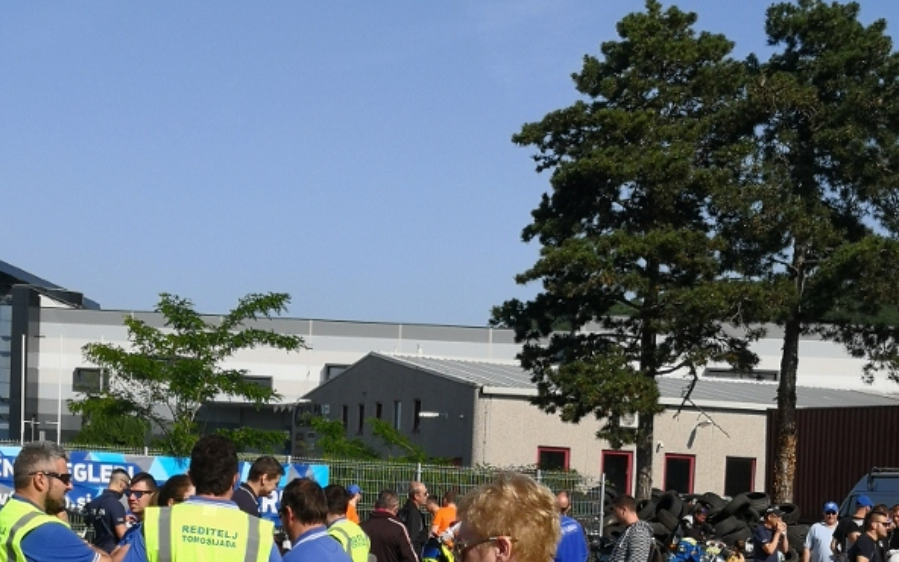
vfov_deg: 17.3
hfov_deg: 28.2
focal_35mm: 73
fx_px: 1789
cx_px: 446
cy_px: 606
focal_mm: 3.95
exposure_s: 1/3115
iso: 50
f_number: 1.6
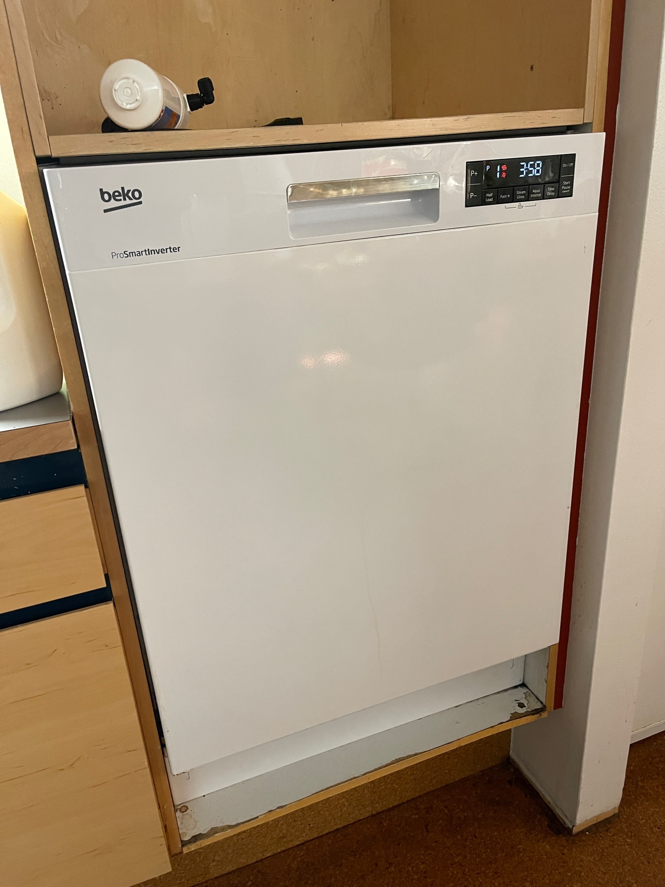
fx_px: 666
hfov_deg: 53.0
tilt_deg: -23.4
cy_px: 444
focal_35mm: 26
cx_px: 332
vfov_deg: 67.3
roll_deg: +4.1
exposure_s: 1/50
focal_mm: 5.1
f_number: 1.6
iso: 500
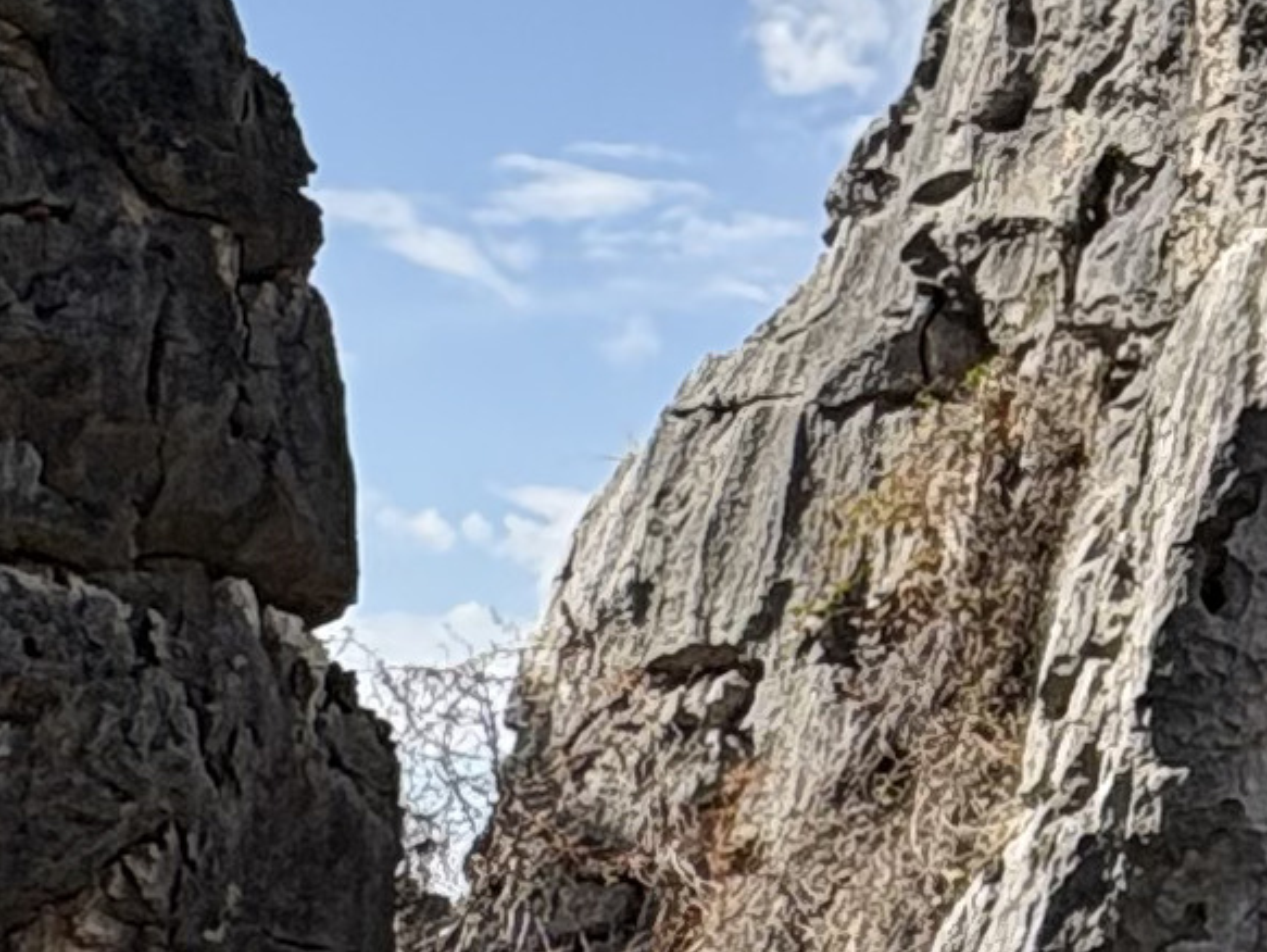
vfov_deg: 15.3
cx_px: 2325
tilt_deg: +15.6
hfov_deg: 16.7
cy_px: 143
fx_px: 3516
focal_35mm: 96
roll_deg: +0.6
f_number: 2.2
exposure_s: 1/2208
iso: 50
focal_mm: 2.22
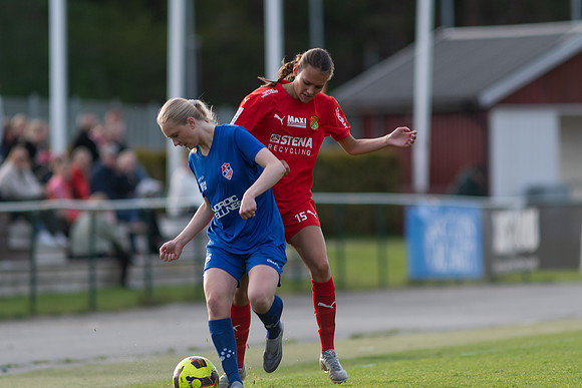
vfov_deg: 3.1
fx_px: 7276
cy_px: 194
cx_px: 291
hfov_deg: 4.6
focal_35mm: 450
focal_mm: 300
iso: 280
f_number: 3.2
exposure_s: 1/1600
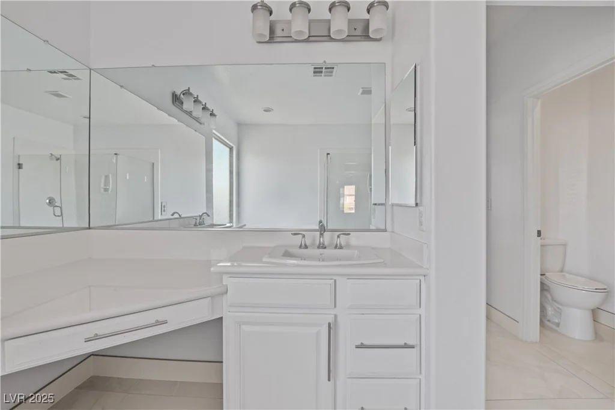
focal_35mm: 15
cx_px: 308
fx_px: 256
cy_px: 205
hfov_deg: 100.4
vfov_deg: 77.3
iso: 400
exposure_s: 1/6
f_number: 8
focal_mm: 10
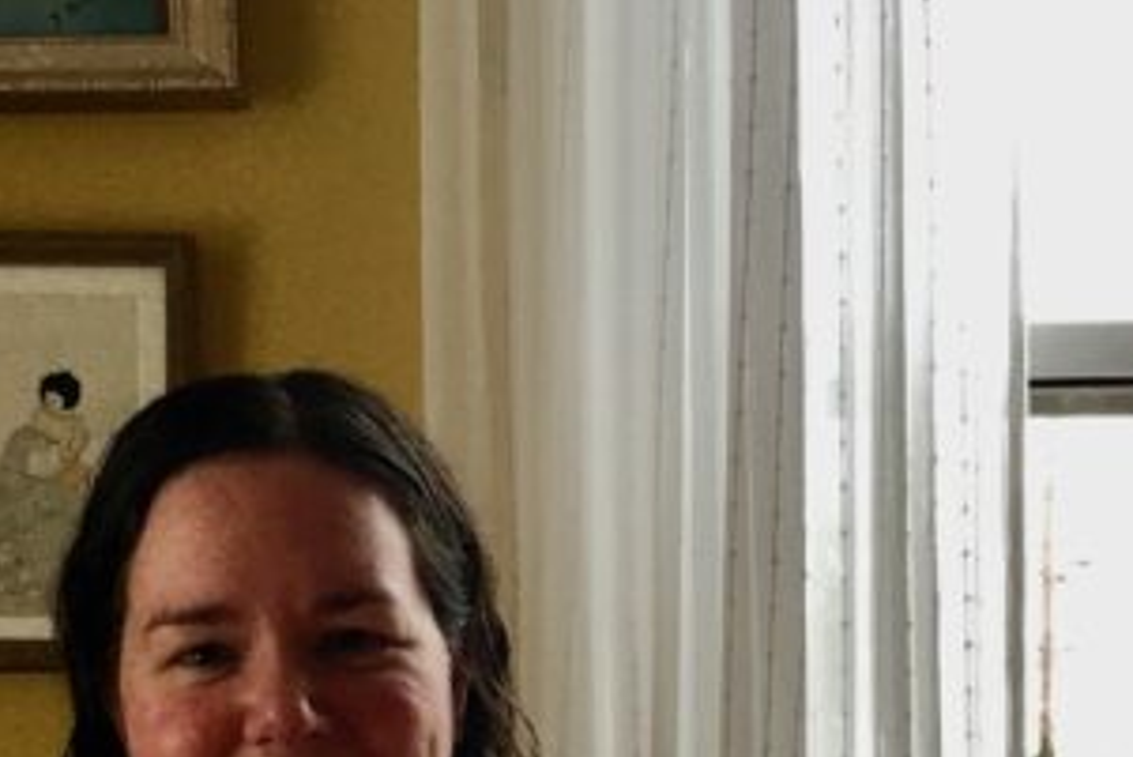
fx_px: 2424
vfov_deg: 16.6
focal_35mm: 77
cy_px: 1013
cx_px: 346
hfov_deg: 26.1
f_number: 2.2
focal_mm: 4.15
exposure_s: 1/30
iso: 40
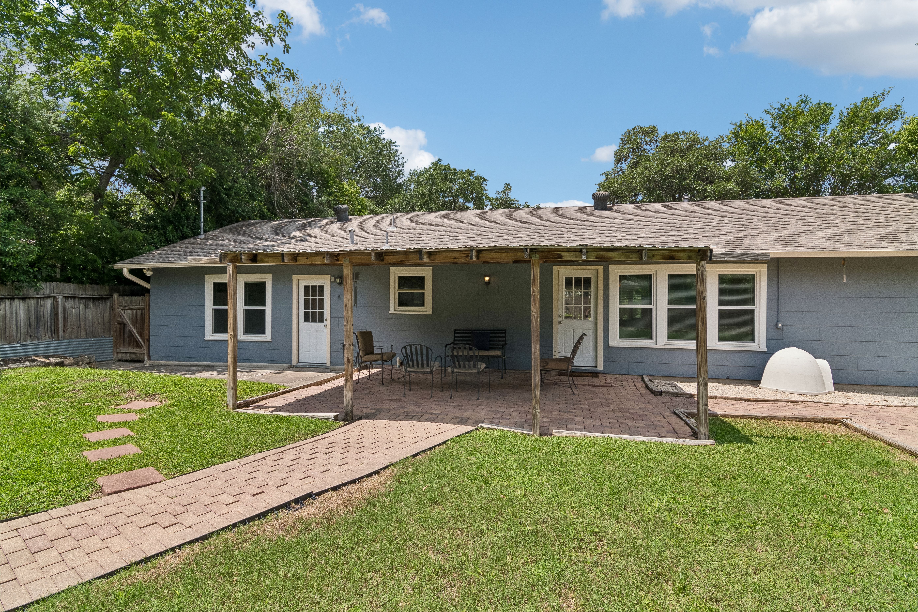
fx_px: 433
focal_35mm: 17
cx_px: 459
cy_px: 306
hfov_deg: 93.3
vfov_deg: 70.4
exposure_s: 1/500
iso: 320
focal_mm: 11.5
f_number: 10
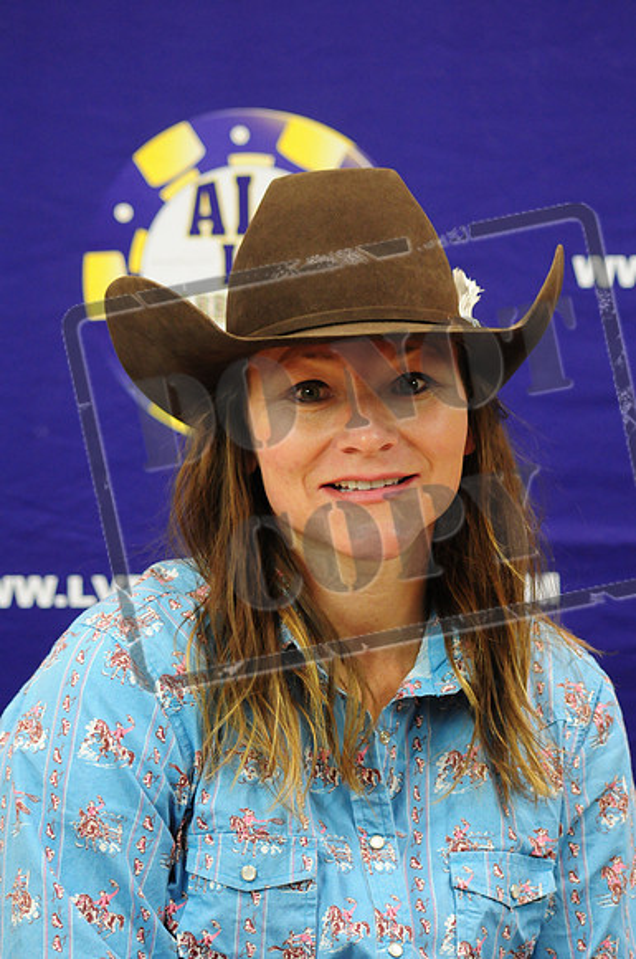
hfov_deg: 13.0
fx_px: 2791
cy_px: 480
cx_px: 318
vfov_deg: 19.5
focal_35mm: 105
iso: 1250
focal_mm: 70
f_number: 4
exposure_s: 1/125
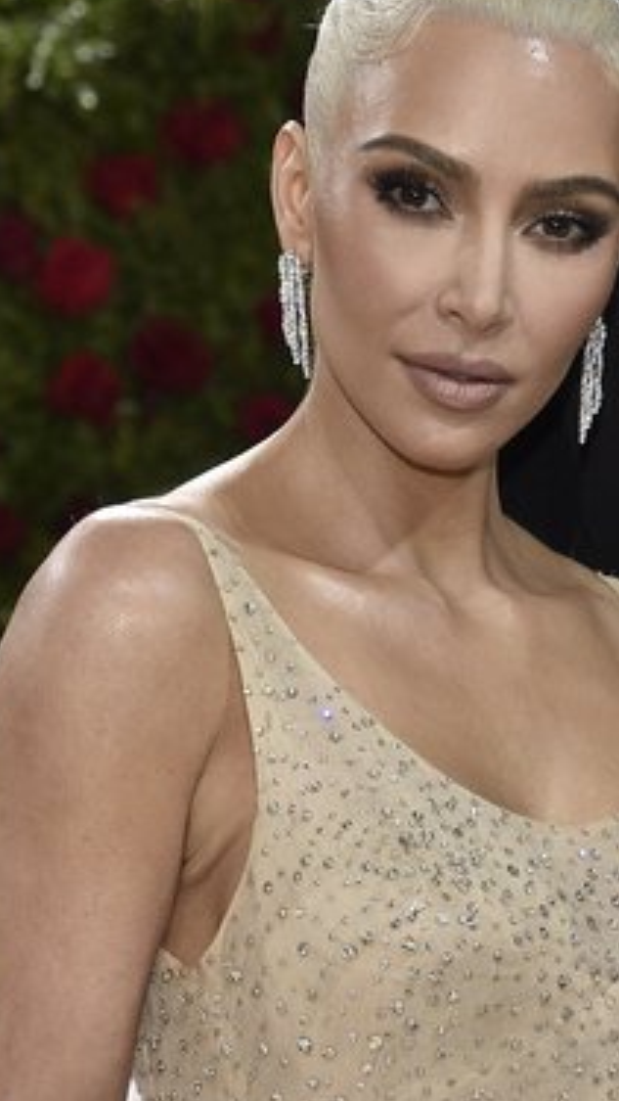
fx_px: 8518
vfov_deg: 7.4
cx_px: 640
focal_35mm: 292
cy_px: 803
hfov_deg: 4.2
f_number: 6.3
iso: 2000
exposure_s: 1/250
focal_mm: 86
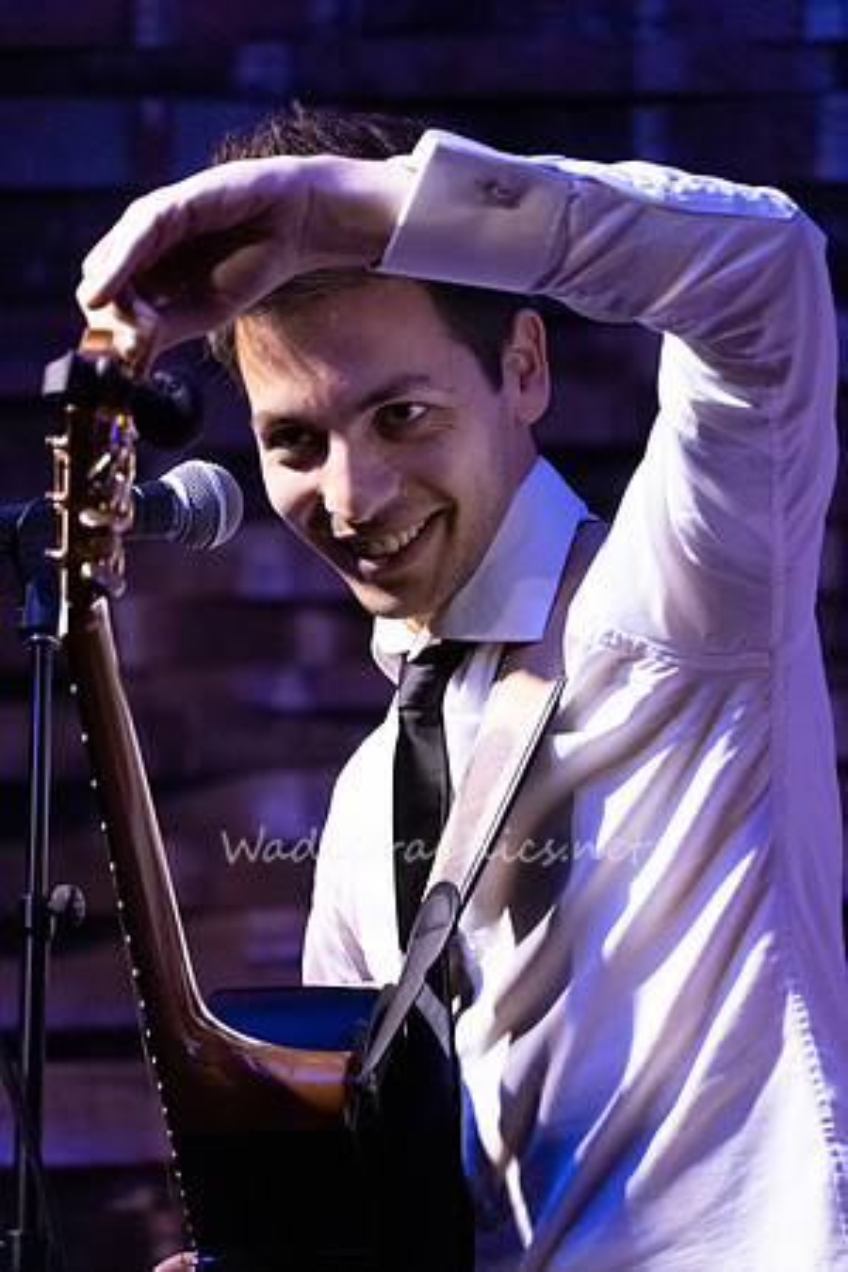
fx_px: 8126
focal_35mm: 230
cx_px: 424
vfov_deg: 9.0
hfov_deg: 6.0
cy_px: 636
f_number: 6.3
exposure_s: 1/200
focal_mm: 230
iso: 6400
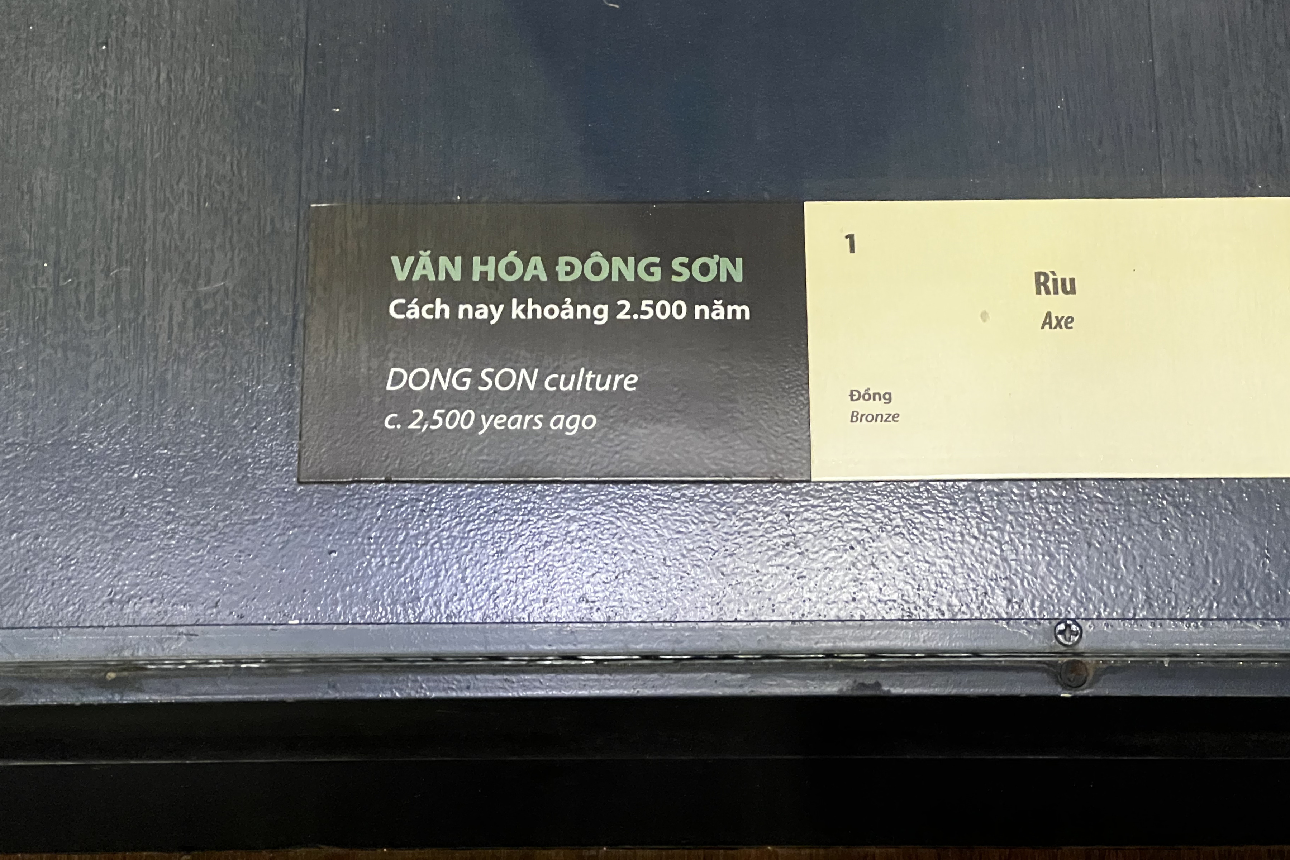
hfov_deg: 22.9
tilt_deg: -65.7
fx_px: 3189
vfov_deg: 15.3
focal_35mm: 89
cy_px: 325
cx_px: 630
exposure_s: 1/25
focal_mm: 9
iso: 1000
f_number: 2.8
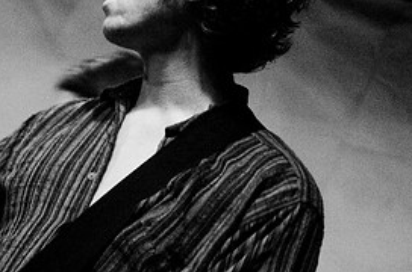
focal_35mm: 112
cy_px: 96
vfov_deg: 12.2
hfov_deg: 17.9
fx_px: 1280
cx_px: 11
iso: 1250
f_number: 2.8
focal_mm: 35
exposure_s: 1/30
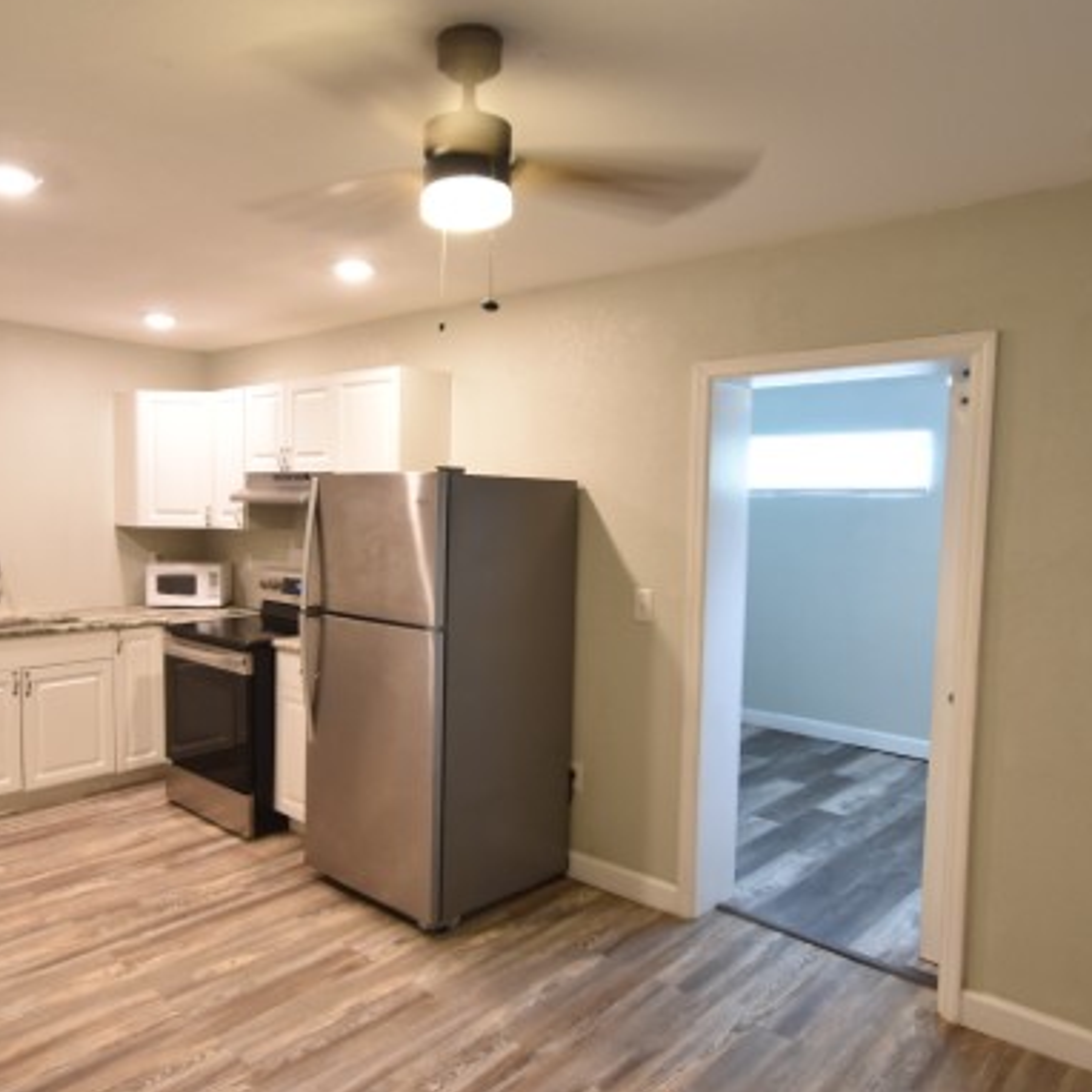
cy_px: 549
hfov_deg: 64.6
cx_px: 457
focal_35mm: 24
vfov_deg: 65.0
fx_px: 857
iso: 800
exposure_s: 1/30
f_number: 3.5
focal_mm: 10
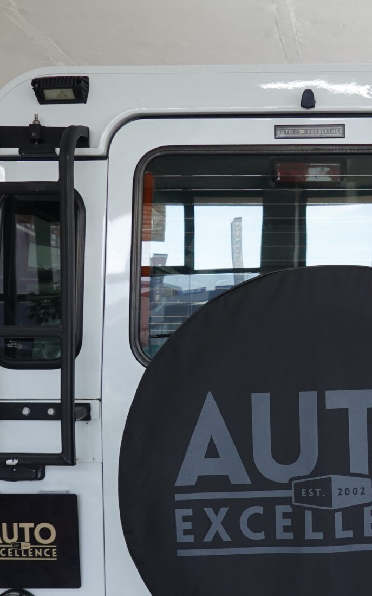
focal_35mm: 57
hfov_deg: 22.1
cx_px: 355
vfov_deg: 35.1
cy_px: 430
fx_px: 924
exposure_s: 1/30
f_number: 2.8
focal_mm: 9
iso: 200
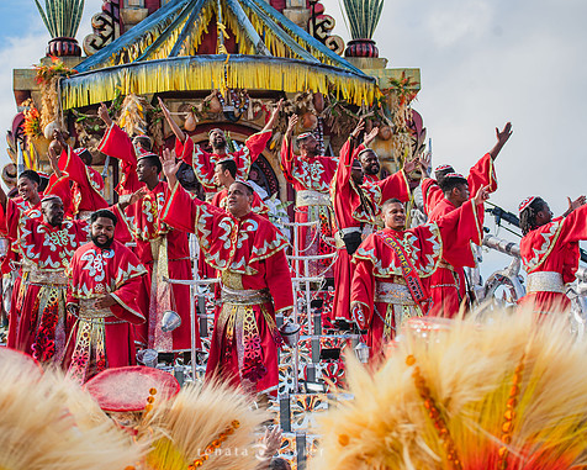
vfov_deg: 19.2
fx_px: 1390
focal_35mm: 80
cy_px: 236
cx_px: 259
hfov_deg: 23.8
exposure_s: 1/1600
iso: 400
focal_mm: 70
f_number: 5.6
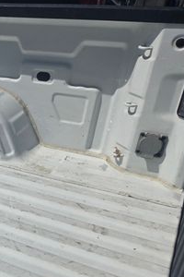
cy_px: 196
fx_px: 391
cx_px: -103
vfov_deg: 38.2
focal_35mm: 51
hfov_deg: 21.5
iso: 25
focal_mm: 5.4
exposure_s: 1/6215
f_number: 1.8
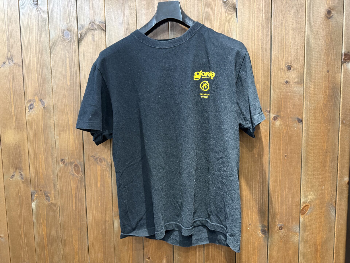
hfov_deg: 71.6
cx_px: 175
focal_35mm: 24
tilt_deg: -5.2
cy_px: 132
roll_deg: +1.3
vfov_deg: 56.8
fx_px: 243
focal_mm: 6.76
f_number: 1.78
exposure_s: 1/50
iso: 400
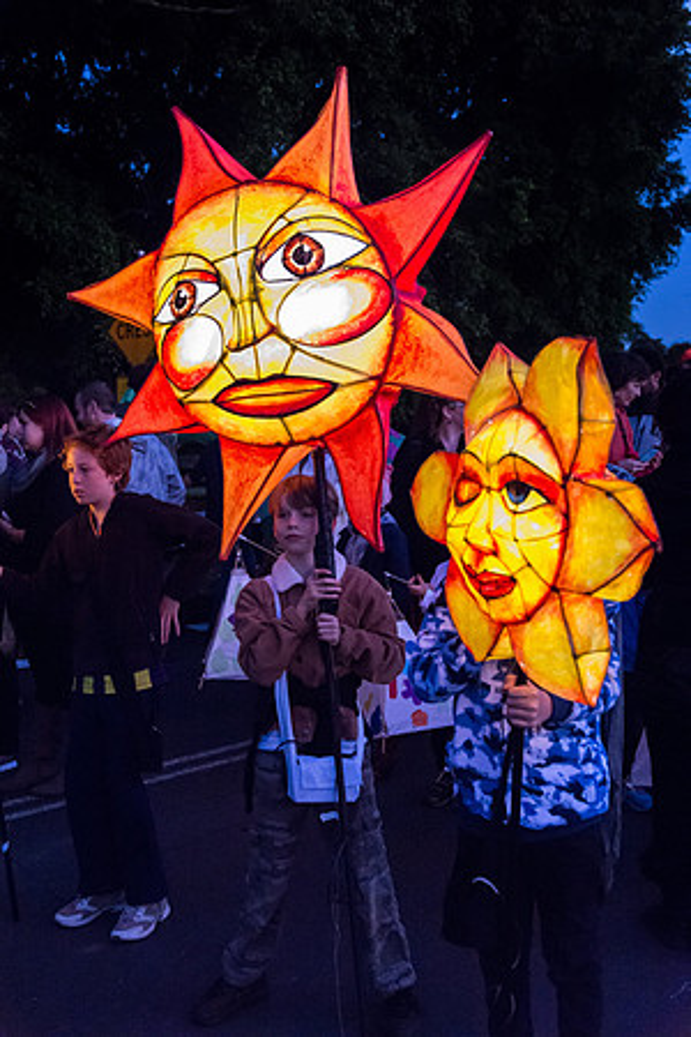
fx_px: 1209
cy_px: 518
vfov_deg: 46.4
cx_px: 346
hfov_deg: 31.9
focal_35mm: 42
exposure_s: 1/125
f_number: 4.8
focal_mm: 42
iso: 14368
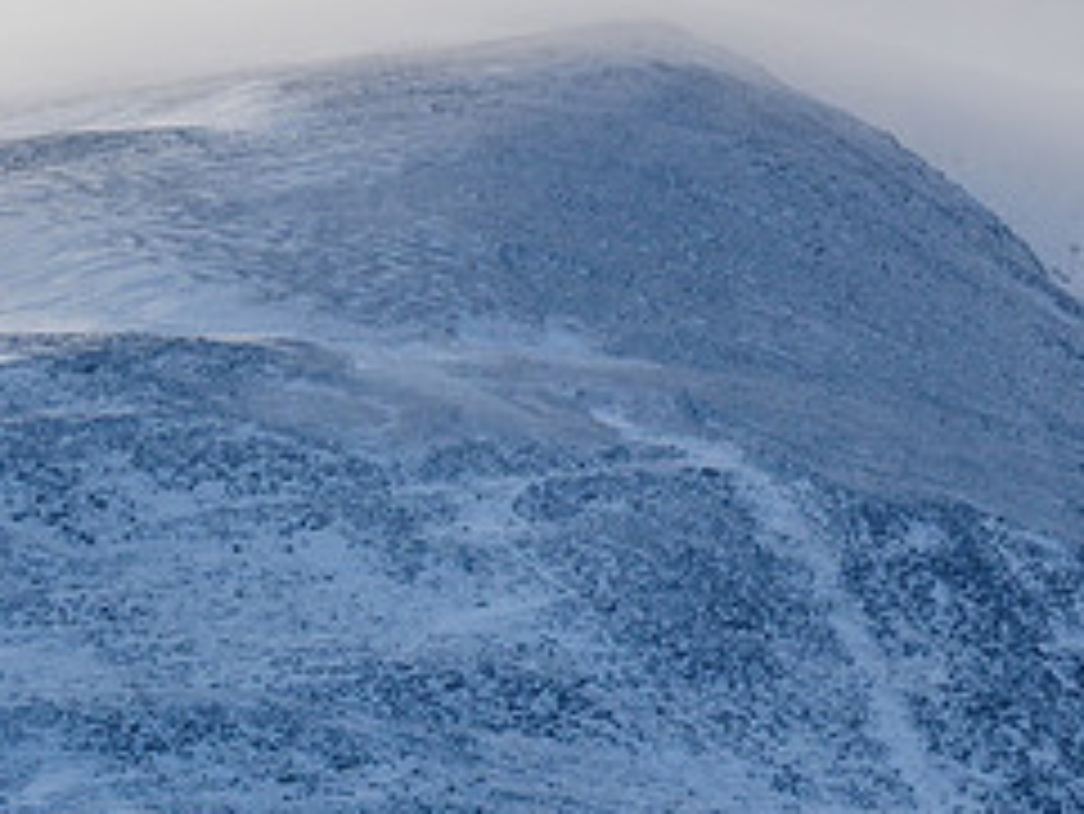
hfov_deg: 1.4
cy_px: 515
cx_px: 54
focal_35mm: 1445
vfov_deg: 1.0
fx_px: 45273
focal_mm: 300
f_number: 4
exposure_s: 1/2500
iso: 200
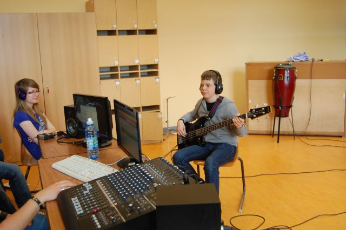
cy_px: 115
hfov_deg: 49.6
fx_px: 375
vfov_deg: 34.2
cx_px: 173
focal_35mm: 39
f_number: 4.2
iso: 400
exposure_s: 1/40
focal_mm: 26
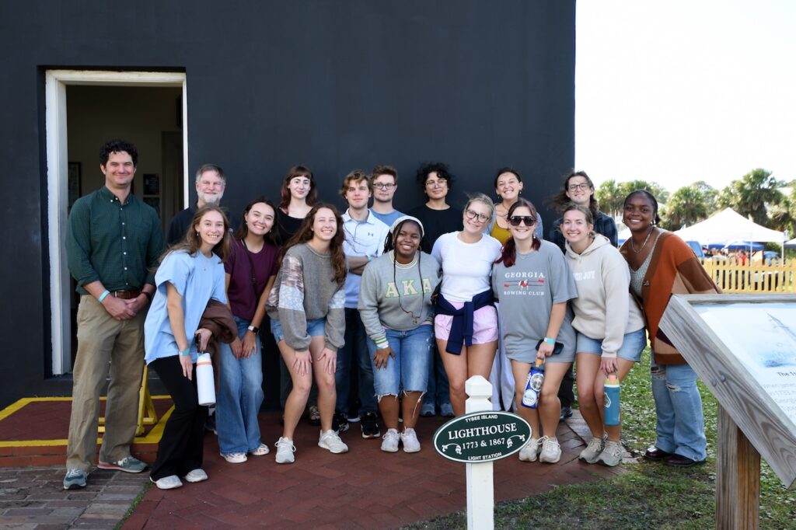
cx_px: 398
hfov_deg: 53.1
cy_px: 265
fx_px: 796
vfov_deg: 36.8
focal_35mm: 36
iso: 160
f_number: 4.5
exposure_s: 1/160
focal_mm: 24
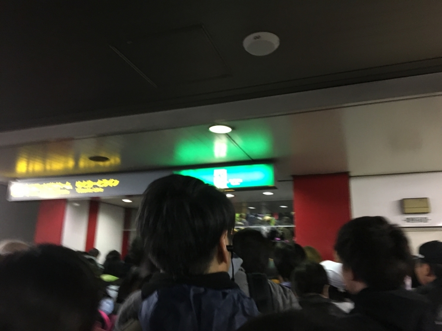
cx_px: 221
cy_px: 166
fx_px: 370
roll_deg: -3.3
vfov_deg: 48.2
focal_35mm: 29
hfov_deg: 61.7
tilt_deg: +14.8
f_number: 2.2
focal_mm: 4.15
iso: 250
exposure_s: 1/15
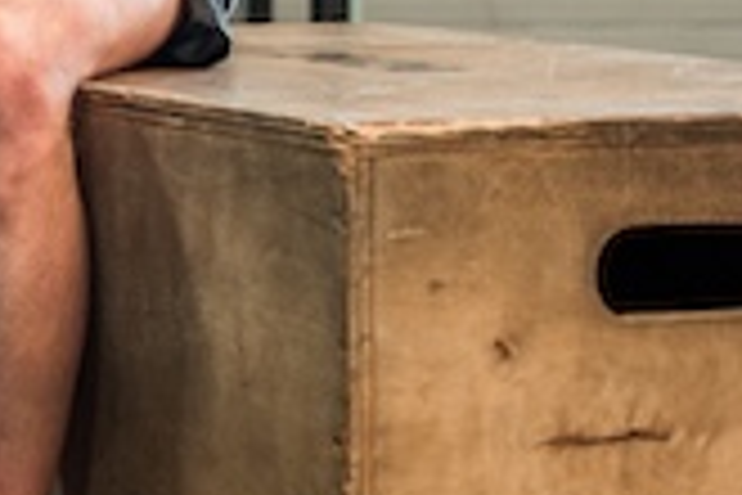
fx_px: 3895
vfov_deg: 7.2
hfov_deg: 10.0
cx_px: -764
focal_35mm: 189
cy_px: -182
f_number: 2.8
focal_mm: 39
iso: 1000
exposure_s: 1/50
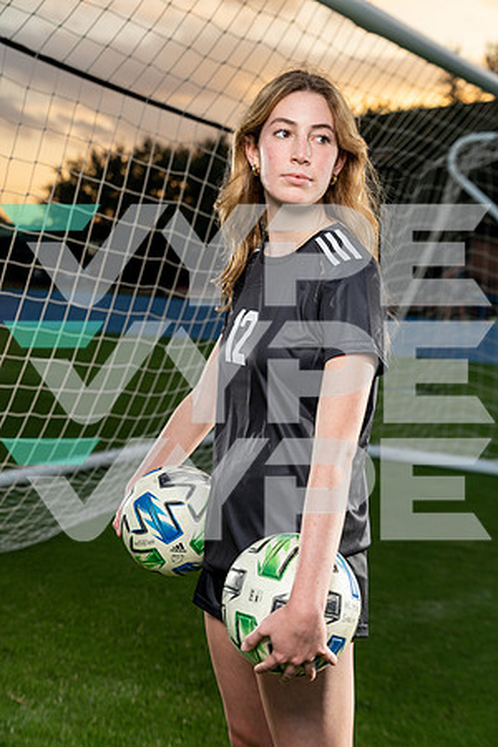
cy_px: 374
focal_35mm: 54
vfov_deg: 36.9
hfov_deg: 25.1
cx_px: 249
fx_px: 1120
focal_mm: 54
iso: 160
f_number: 4
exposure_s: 1/250
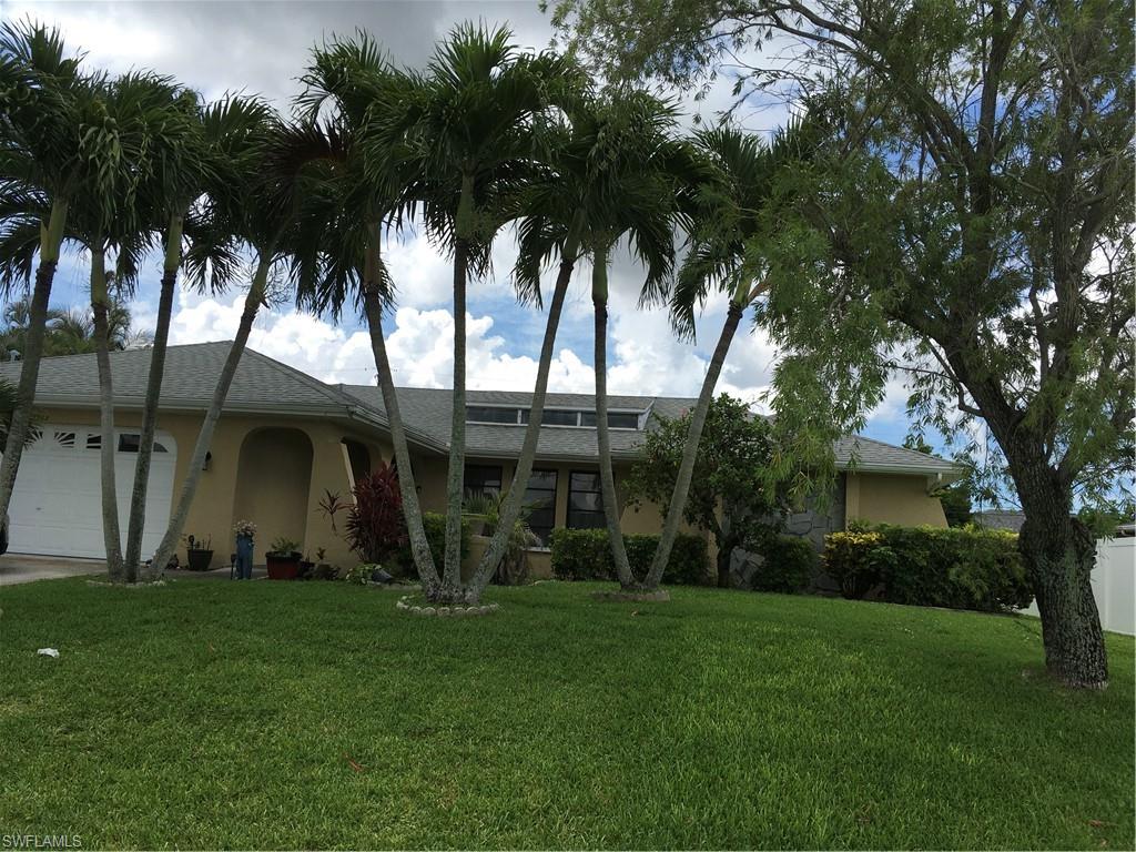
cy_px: 426
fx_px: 952
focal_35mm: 29
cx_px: 568
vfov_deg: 48.2
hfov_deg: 61.7
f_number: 2.2
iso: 25
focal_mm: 4.15
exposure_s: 1/1479
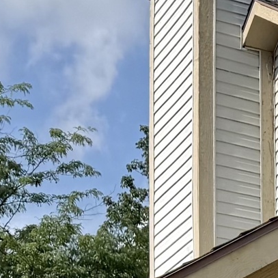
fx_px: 1454
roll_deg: +0.9
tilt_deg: +7.1
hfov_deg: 9.7
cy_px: 489
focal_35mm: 160
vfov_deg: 10.3
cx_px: 667
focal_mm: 6.76
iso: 80
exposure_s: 1/4975
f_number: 1.78
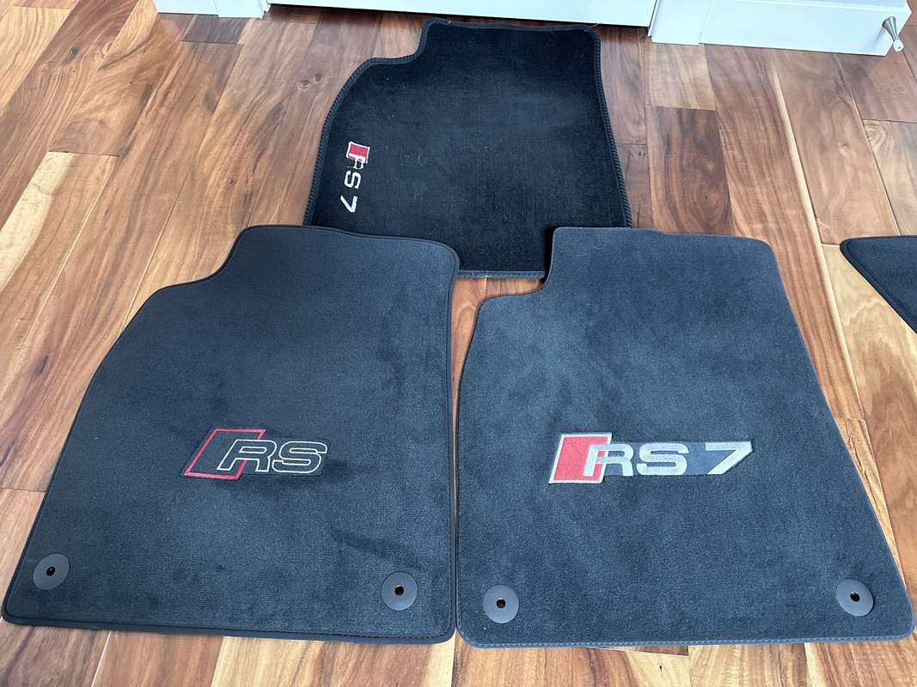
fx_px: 636
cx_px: 458
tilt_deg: -59.5
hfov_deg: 71.6
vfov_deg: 56.8
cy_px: 344
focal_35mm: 24
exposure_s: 1/60
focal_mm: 6.86
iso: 800
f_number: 1.78
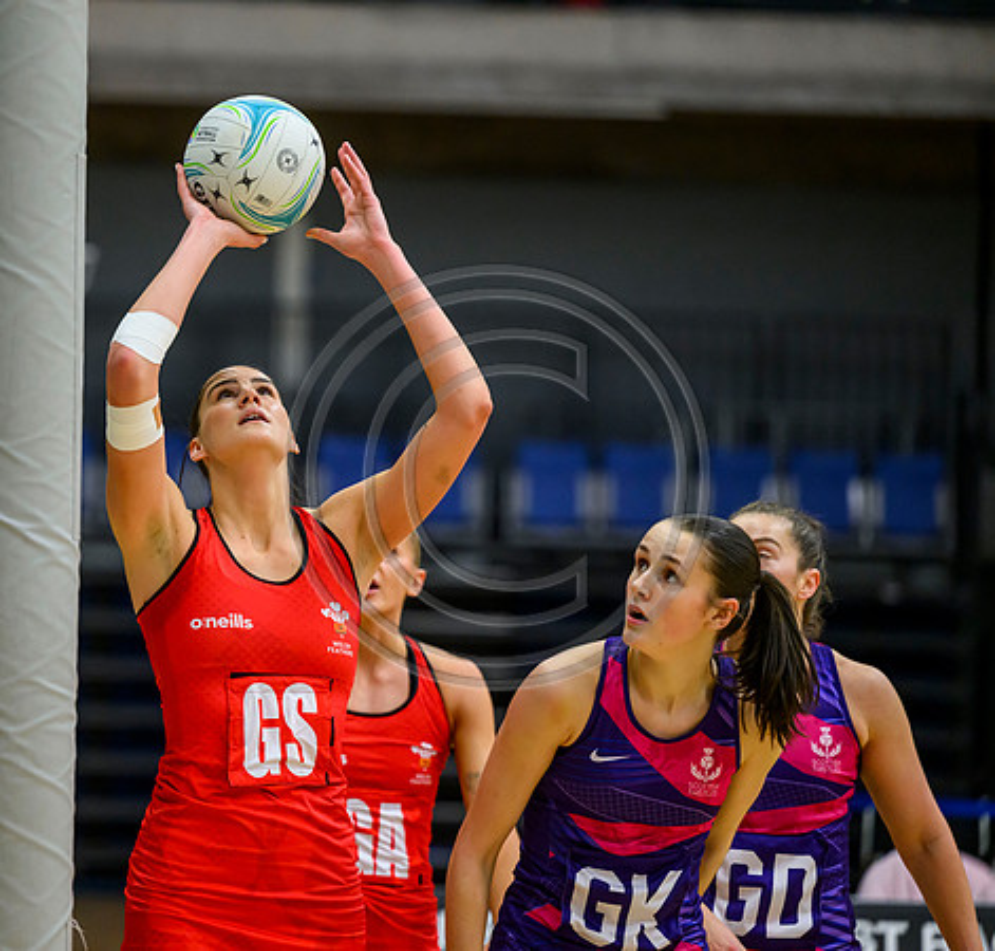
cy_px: 476
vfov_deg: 7.8
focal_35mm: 218
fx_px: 6931
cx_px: 282
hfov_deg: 8.2
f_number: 3.2
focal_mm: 175
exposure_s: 1/1000
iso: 4000
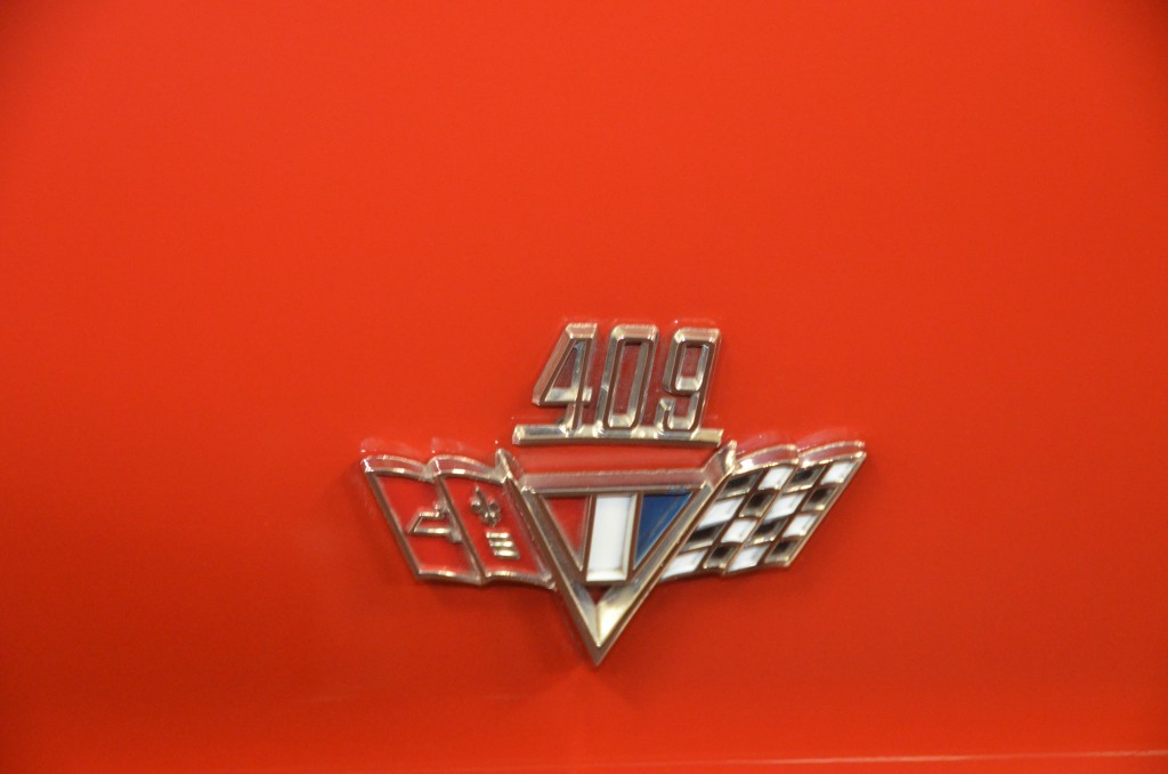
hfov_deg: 17.1
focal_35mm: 120
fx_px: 3885
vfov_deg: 11.4
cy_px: 387
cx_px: 584
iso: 3200
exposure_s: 1/60
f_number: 5
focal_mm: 80
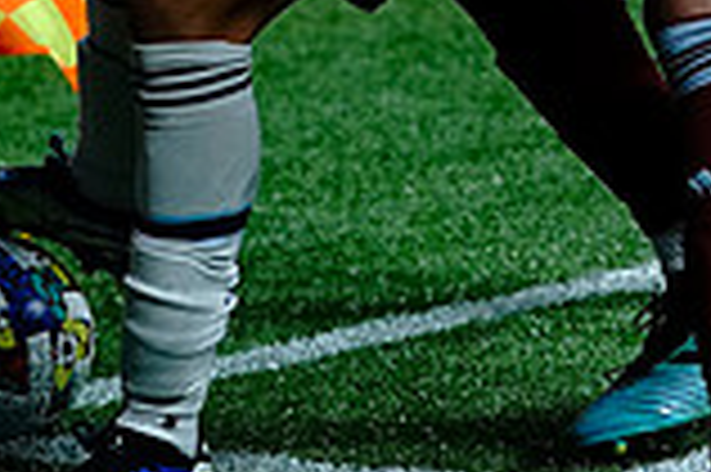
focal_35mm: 360
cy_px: -232
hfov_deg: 5.7
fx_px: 7103
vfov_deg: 3.8
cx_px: 477
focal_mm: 98
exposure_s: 1/1600
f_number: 4
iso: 5000
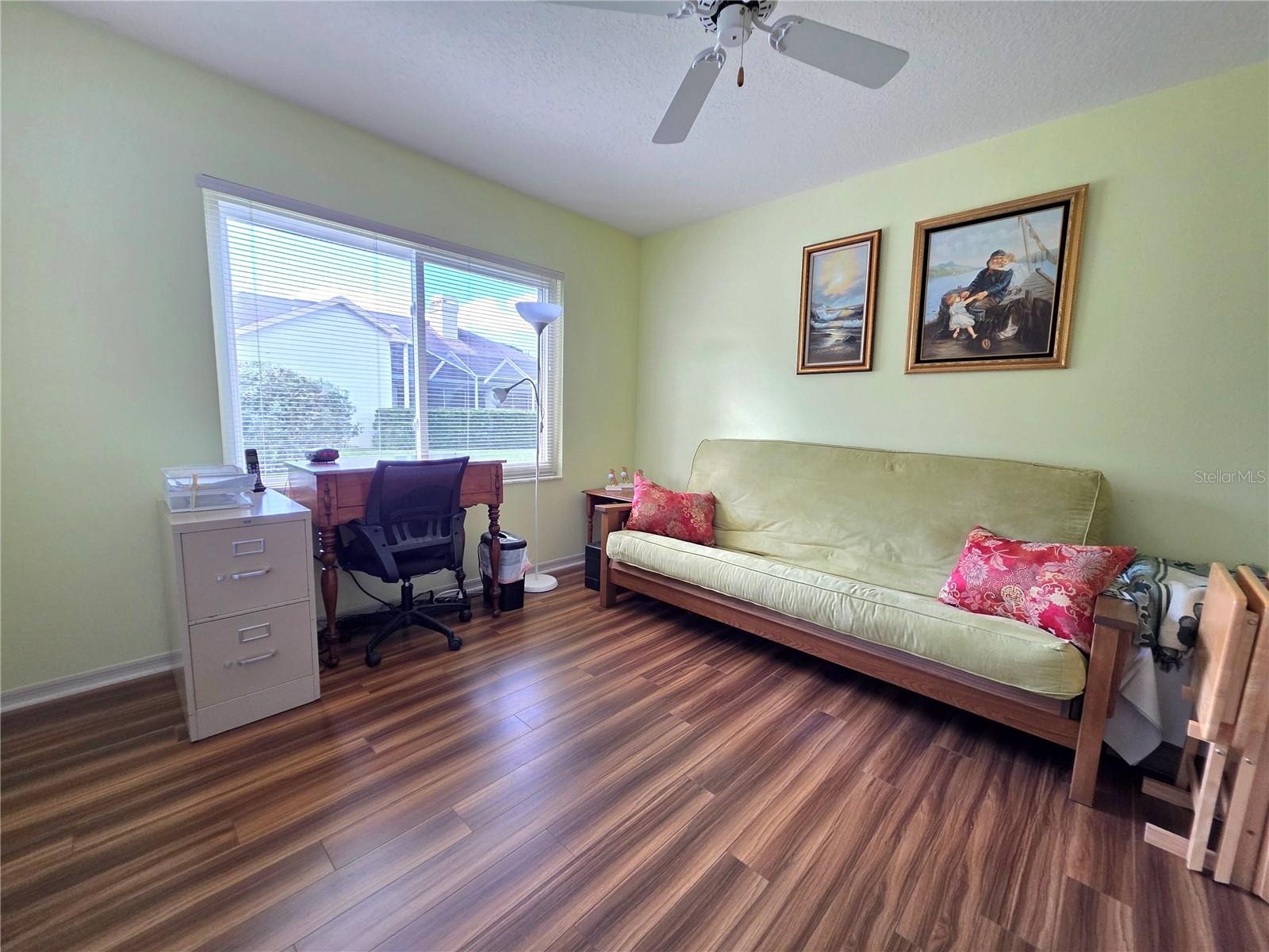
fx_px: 477
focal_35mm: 13
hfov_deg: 106.2
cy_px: 476
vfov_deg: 89.9
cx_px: 634
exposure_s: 1/60.2
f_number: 1.9
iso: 400
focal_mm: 2.2
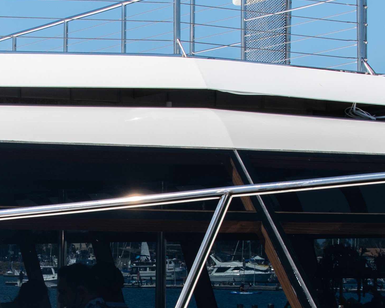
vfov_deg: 9.4
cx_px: 97
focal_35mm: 164
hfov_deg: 11.7
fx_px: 1868
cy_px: 256
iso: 200
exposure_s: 1/200
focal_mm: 42
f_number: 11
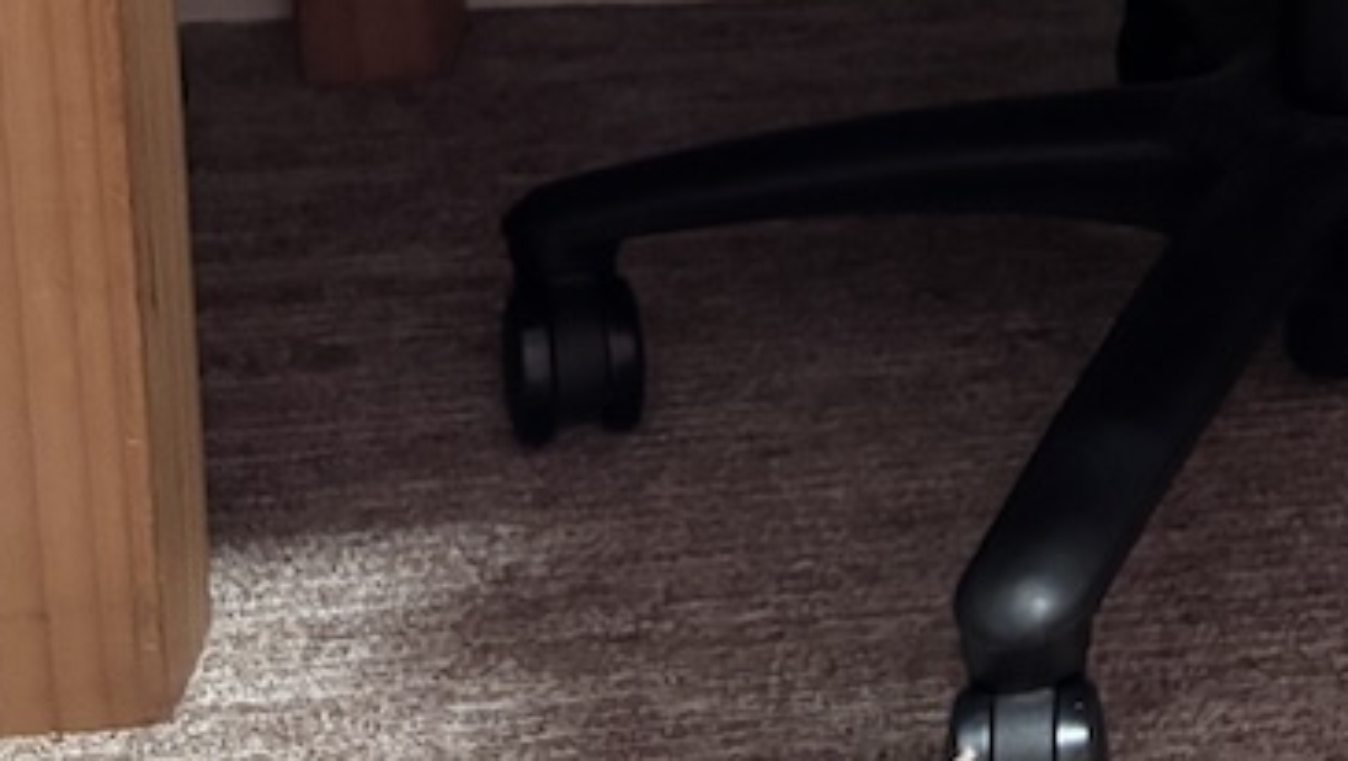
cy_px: -414
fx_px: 3327
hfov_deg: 20.3
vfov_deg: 12.4
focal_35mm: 93
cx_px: 1902
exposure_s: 1/25
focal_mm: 5.96
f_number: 1.6
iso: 1000
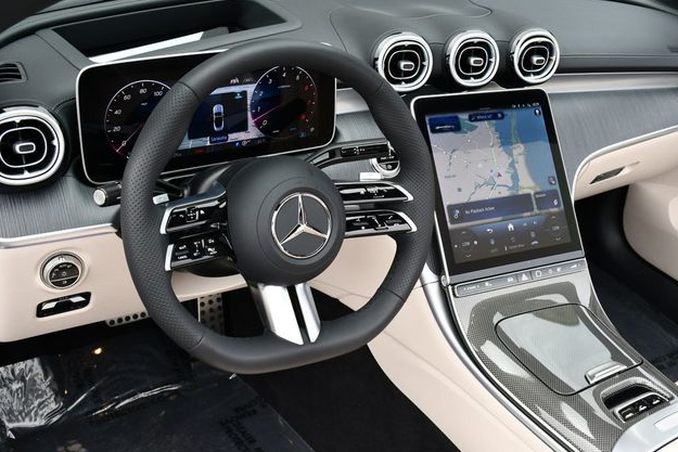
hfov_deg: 47.4
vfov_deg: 32.6
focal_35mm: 41
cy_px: 222
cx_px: 341
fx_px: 772
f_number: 5.6
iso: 360
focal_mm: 20
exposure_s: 1/250
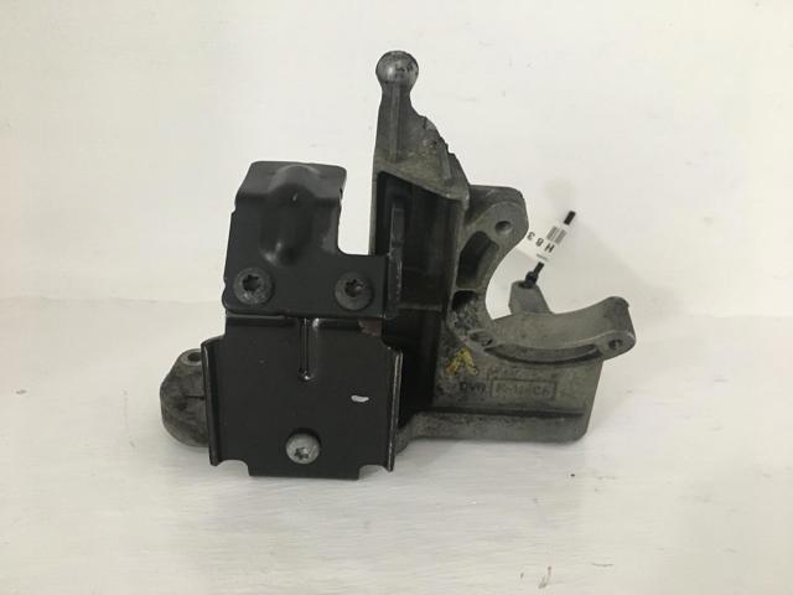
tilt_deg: -16.9
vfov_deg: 48.2
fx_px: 664
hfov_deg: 61.7
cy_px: 298
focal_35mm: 29
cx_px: 396
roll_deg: -1.6
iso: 200
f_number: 2.2
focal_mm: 4.15
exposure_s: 1/17
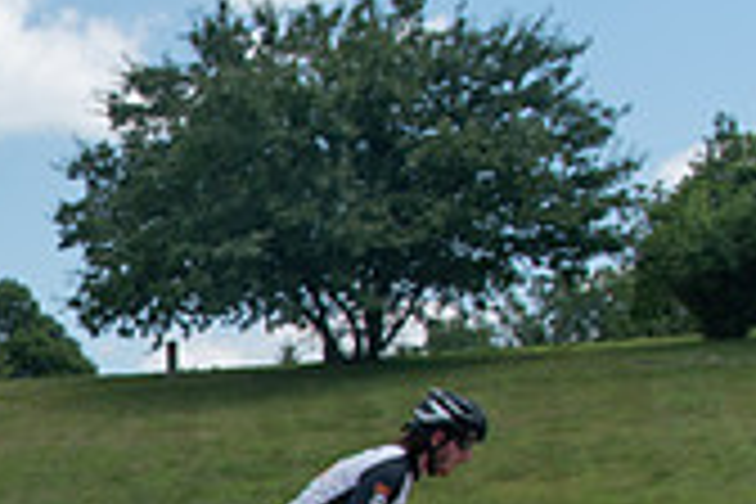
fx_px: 1953
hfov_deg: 18.9
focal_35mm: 93
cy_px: 740
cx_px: -418
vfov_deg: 13.9
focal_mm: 27
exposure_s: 1/640
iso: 200
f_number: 5.6
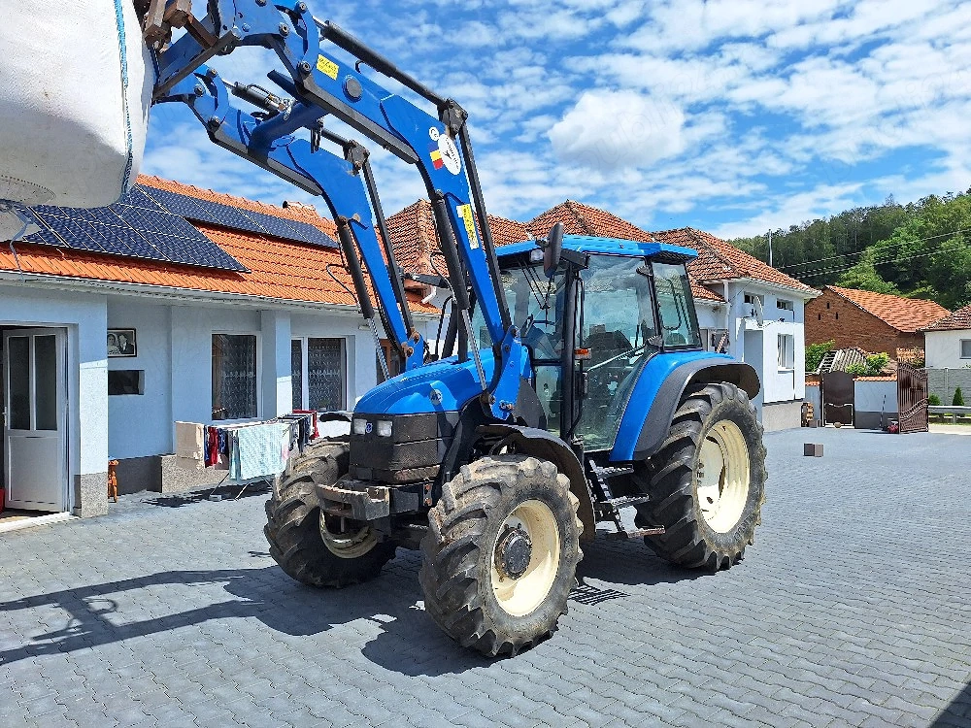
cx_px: 486
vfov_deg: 58.9
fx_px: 645
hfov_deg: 73.9
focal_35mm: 23
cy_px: 364
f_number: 1.8
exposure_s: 1/5000
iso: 40
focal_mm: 5.54
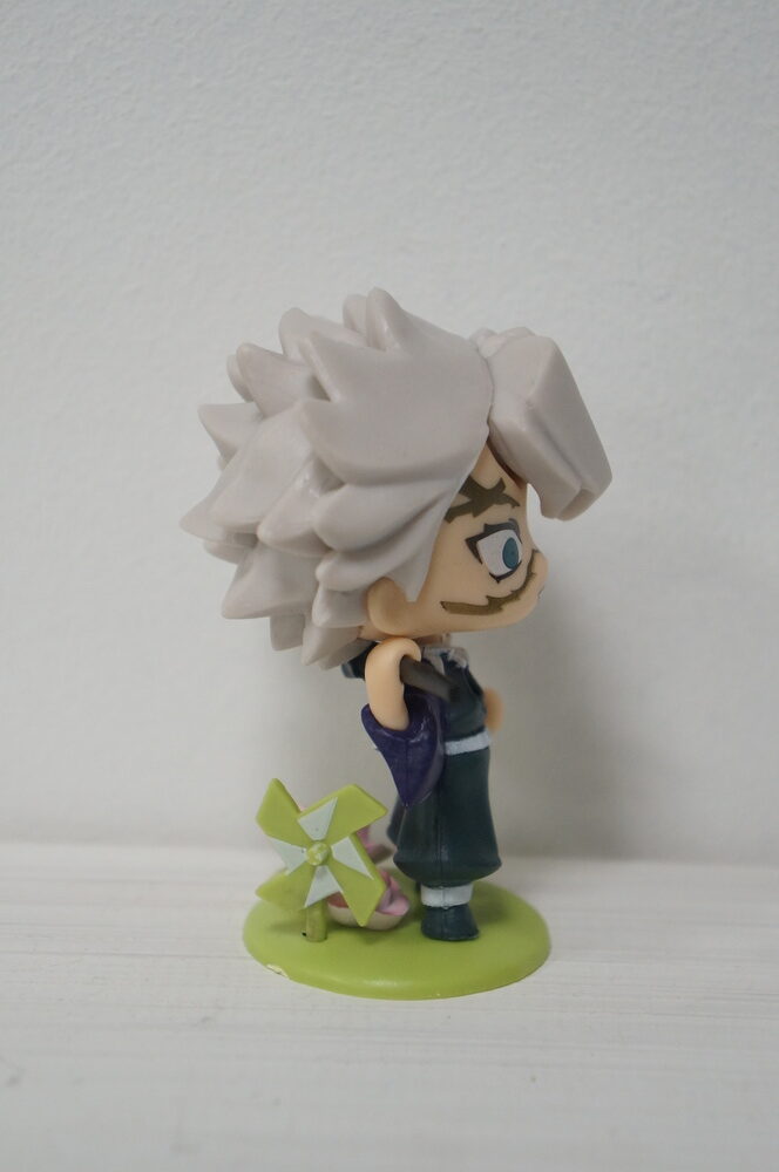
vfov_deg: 26.5
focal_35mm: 76
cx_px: 390
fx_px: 2490
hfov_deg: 17.8
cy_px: 586
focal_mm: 51
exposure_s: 1/80
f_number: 5
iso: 1600
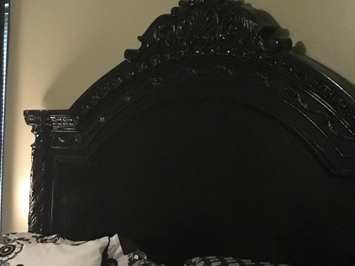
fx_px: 882
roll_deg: +1.1
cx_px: -166
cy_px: 268
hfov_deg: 19.9
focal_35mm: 86
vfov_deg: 16.8
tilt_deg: -9.5
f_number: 2.2
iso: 320
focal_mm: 4.15
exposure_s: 1/15
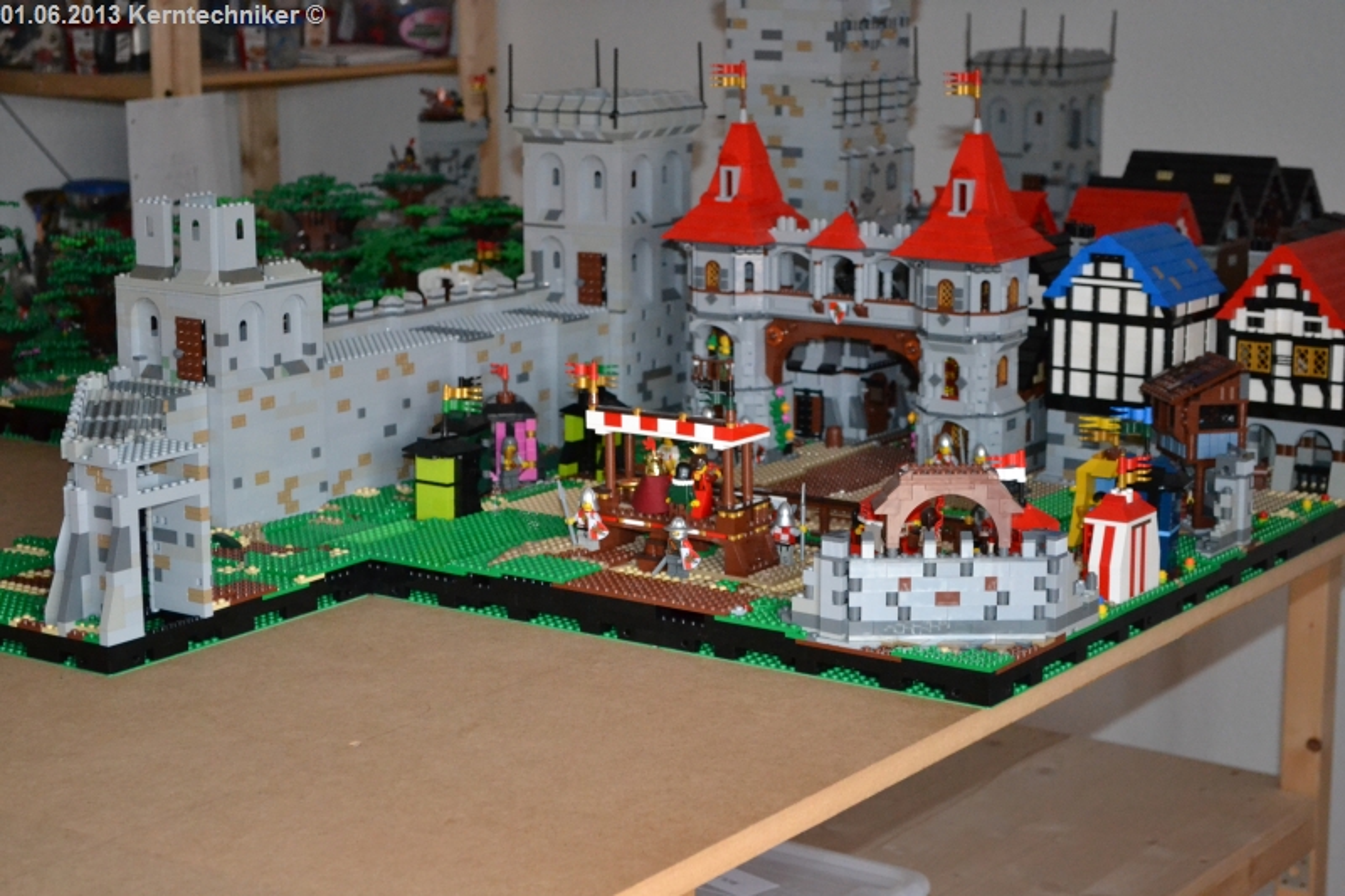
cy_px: 448
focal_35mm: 69
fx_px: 2577
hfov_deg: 29.2
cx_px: 672
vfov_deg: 19.7
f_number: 5.3
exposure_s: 1/60
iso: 3200
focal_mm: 46
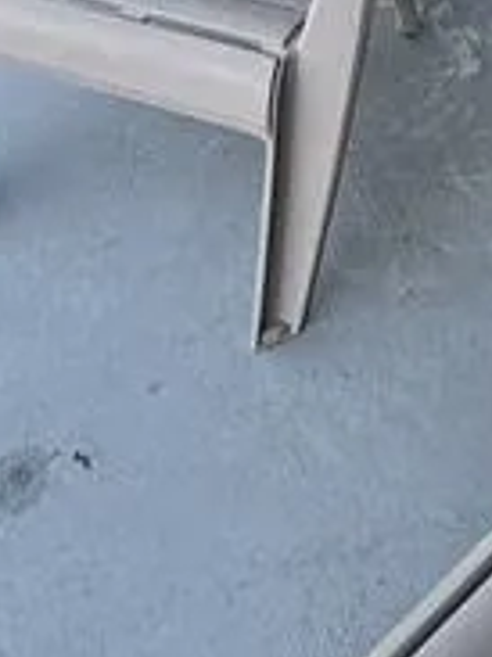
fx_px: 1461
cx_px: 460
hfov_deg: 18.7
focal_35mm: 77
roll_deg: -2.5
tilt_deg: -11.9
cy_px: -607
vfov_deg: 18.3
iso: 80
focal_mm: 2.22
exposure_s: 1/99
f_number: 2.2
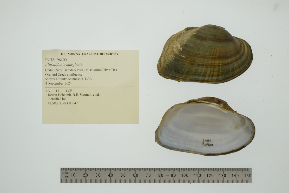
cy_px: 96
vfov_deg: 22.6
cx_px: 144
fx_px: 482
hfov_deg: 33.4
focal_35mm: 60
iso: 100
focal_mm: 60
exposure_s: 1/13
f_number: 32
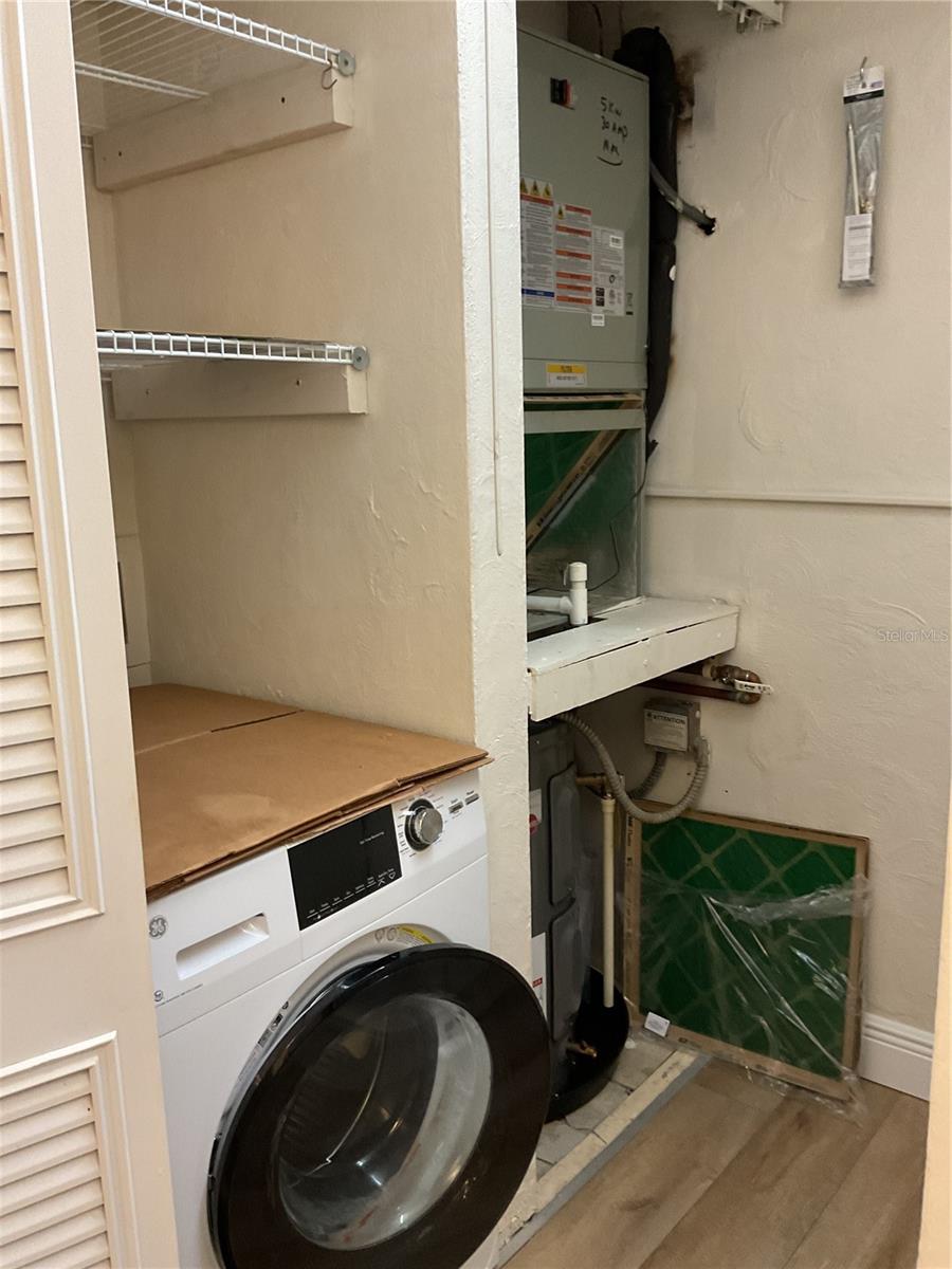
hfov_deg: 48.2
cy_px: 634
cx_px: 476
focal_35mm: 29
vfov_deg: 61.7
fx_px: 1063
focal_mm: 3
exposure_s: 1/60
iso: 160
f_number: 1.8
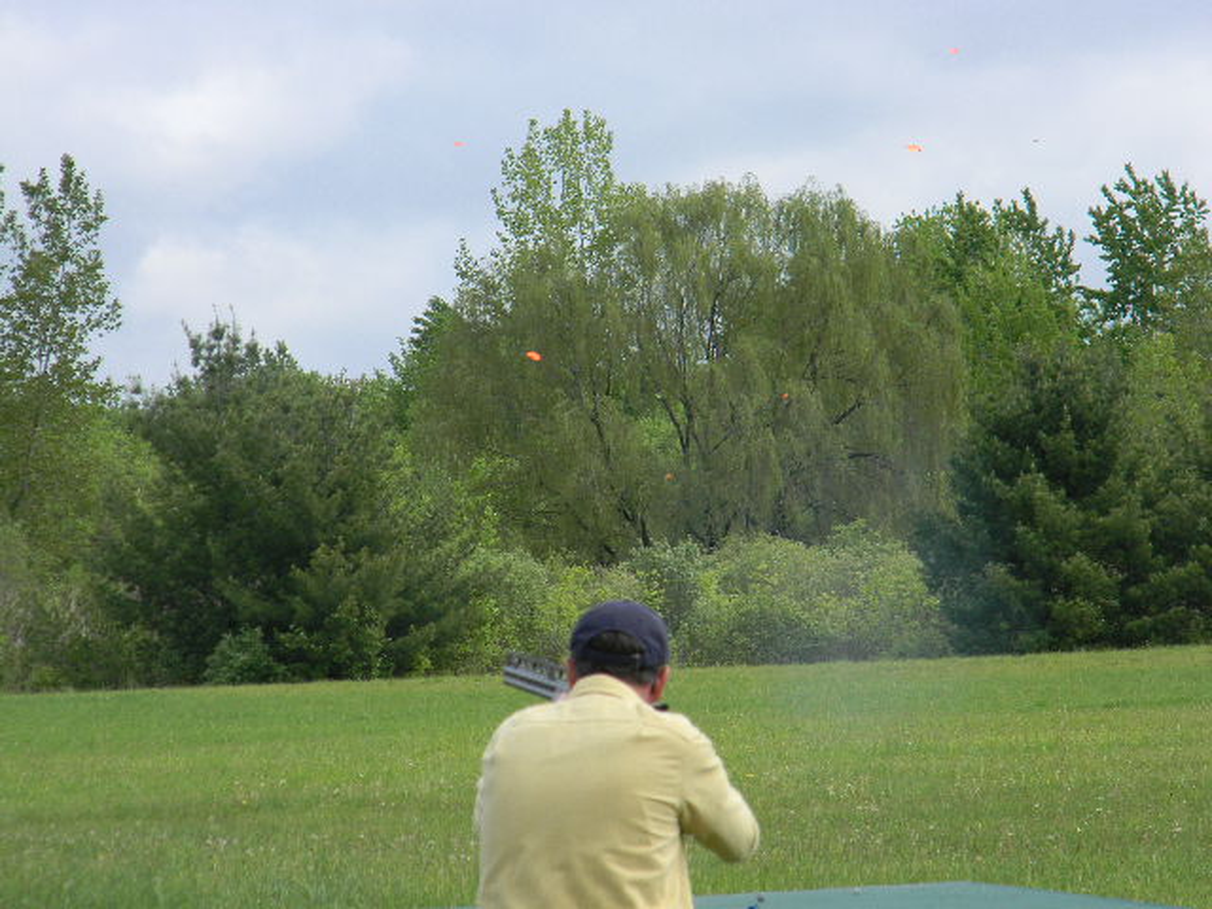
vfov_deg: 6.6
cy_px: 454
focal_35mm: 226
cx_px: 606
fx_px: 7913
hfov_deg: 8.8
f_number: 5.4
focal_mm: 41
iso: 80
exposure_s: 1/296
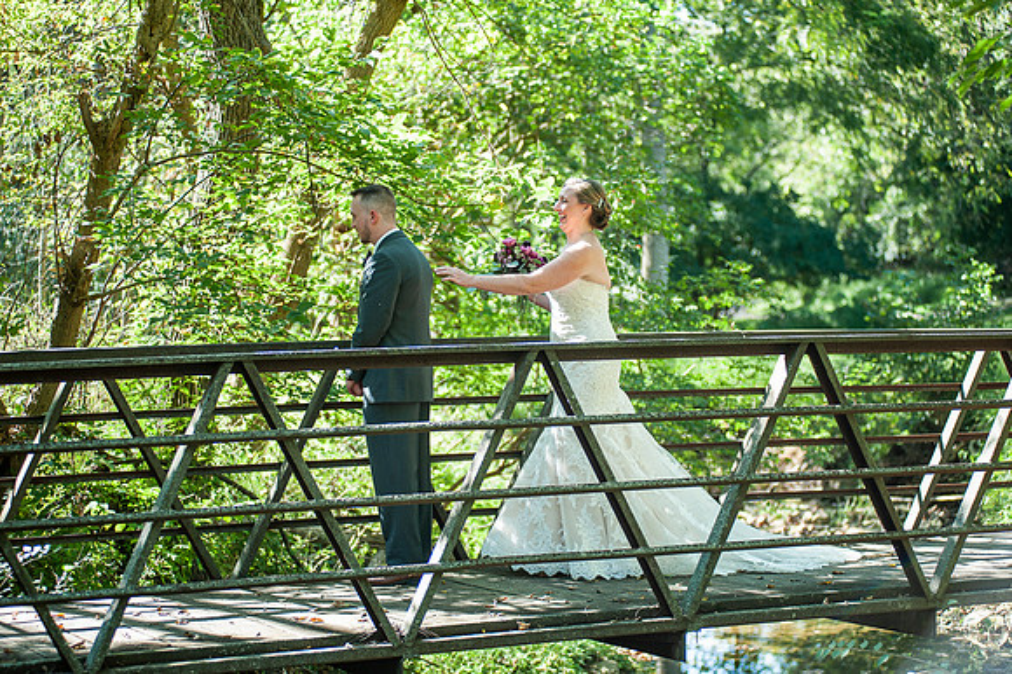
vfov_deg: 17.0
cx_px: 506
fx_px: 2248
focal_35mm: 80
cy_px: 337
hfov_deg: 25.4
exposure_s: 1/250
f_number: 2.8
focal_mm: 80
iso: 160
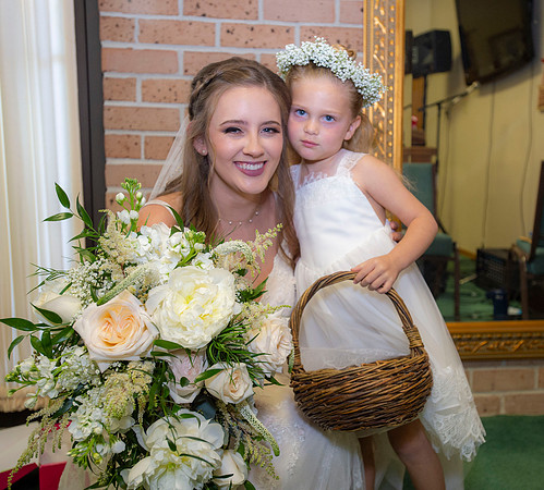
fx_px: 664
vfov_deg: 40.6
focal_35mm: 39
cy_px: 242
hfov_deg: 44.2
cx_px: 338
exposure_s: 1/125
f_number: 4
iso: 1250
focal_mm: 32
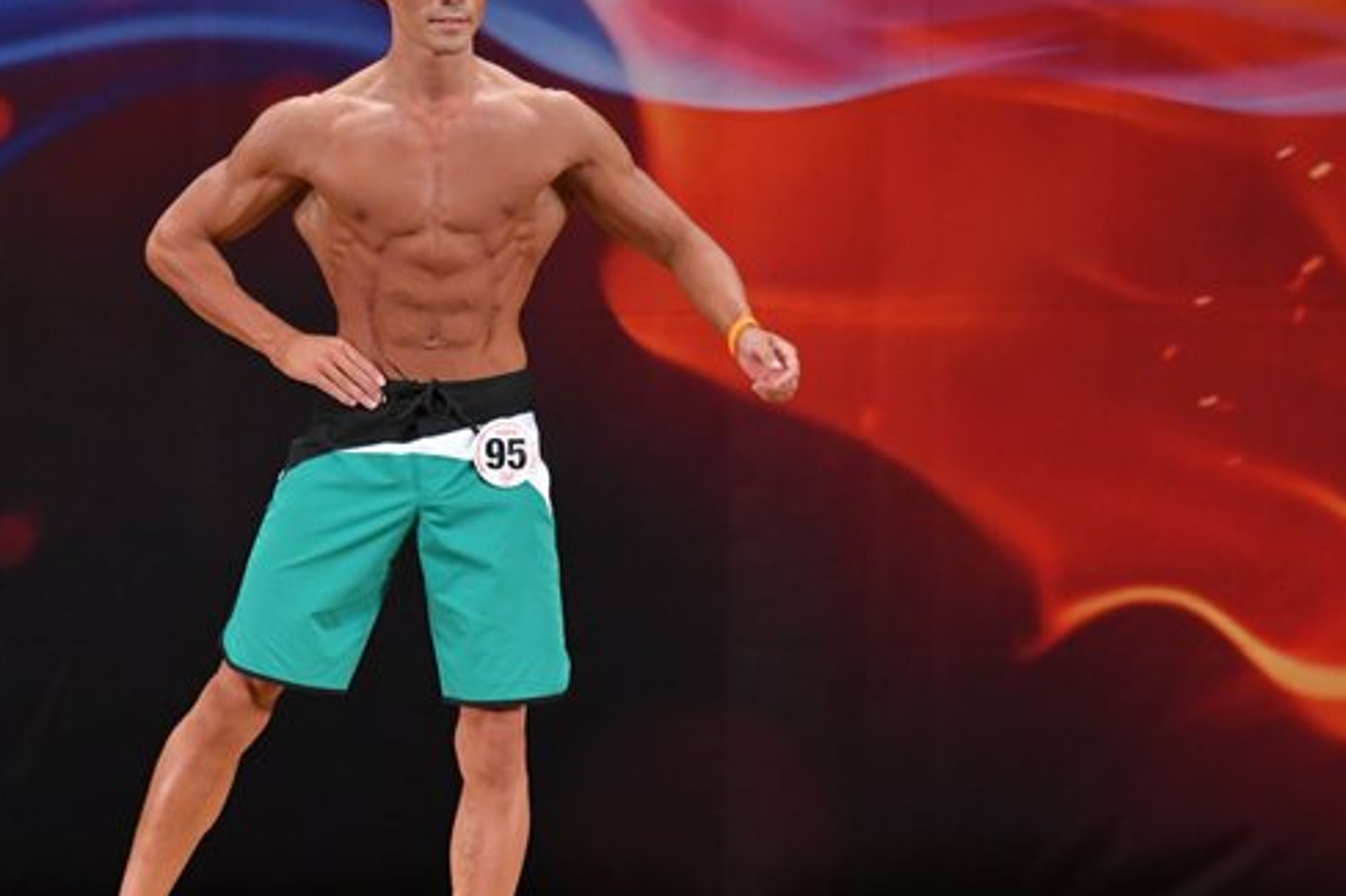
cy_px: 441
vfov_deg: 3.8
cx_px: 434
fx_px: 13343
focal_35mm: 357
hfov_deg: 5.8
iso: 2500
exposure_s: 1/400
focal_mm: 150
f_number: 5.6
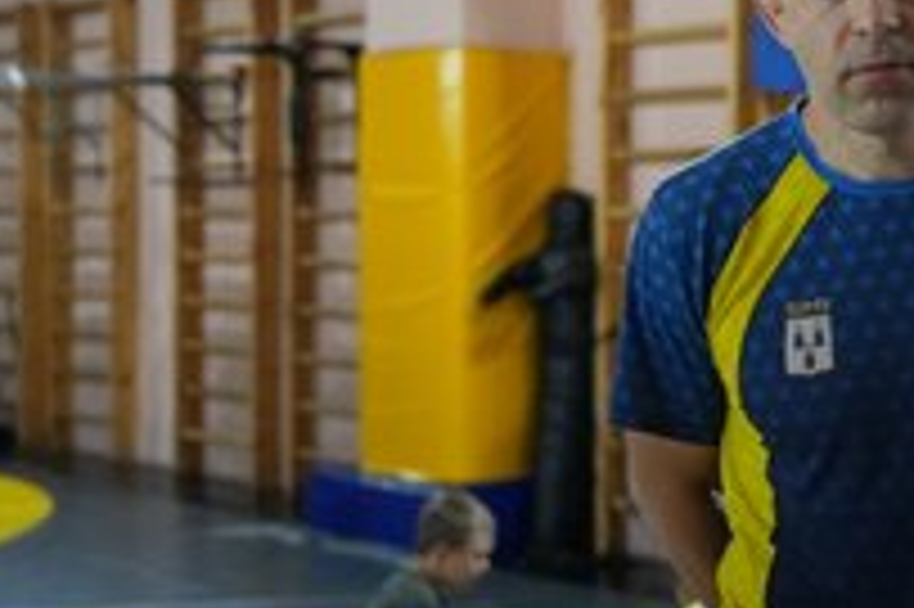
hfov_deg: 27.1
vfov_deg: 19.1
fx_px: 1801
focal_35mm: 71
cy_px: 254
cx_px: 887
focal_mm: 36
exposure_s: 1/200
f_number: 2.8
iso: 5000
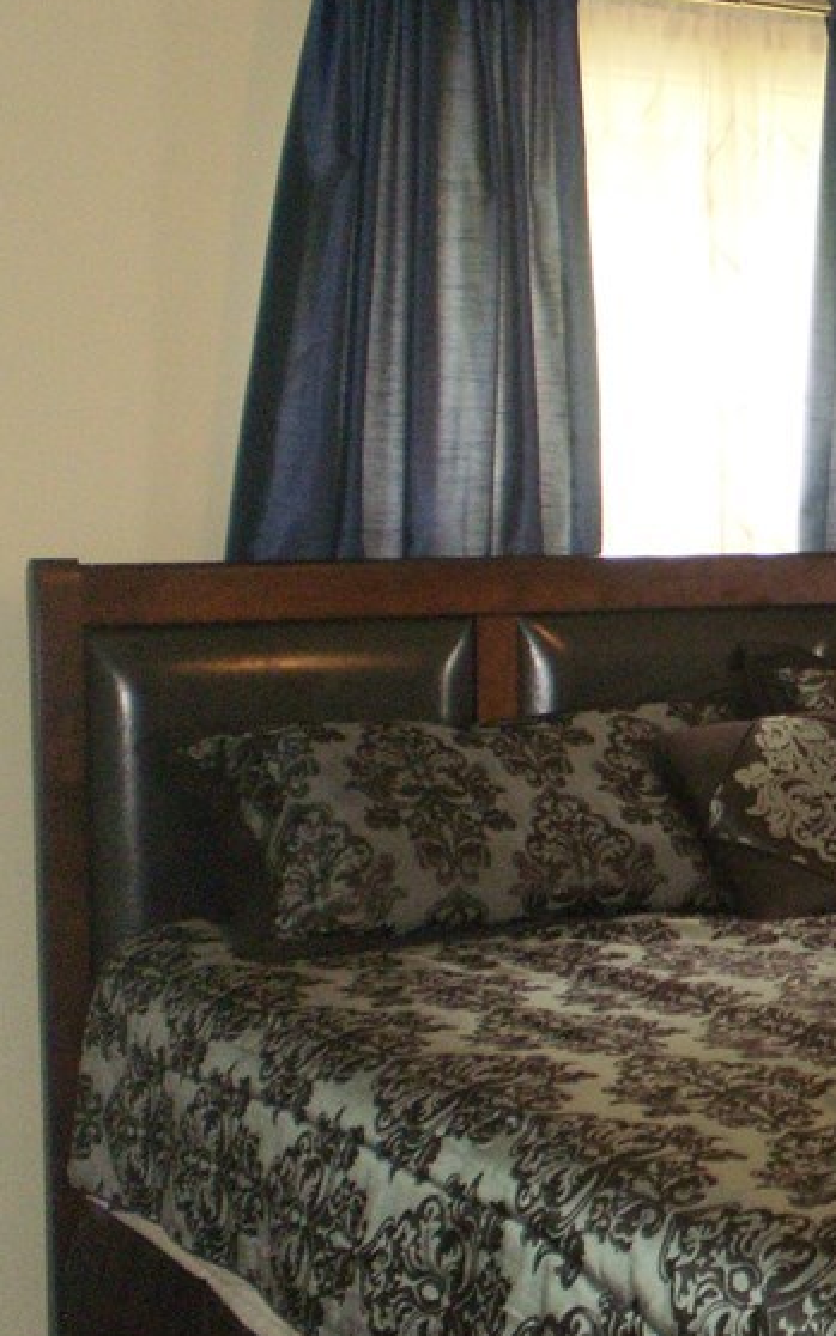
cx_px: 1131
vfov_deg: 29.3
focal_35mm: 70
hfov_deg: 17.3
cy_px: 524
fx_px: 2550
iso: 250
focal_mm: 6.3
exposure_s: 1/30
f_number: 3.1
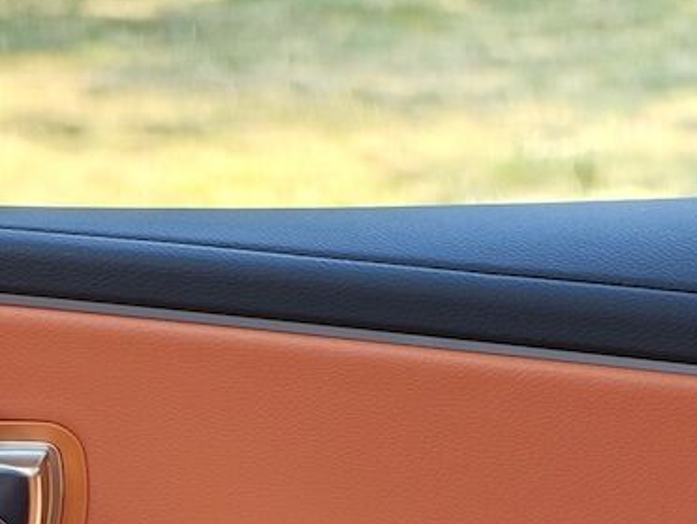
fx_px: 6651
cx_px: 150
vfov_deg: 4.5
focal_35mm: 330
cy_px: 916
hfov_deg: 6.0
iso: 50
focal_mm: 19.9
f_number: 2.39
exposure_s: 1/100
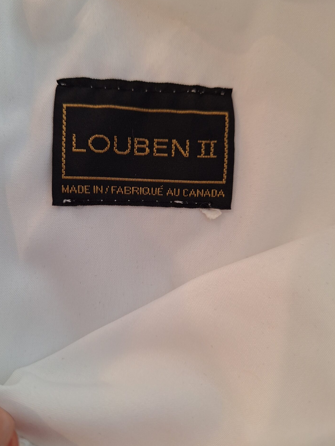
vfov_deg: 69.4
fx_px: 323
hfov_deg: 54.8
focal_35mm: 25
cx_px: 154
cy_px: 217
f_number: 1.8
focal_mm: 5.54
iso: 125
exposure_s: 1/40
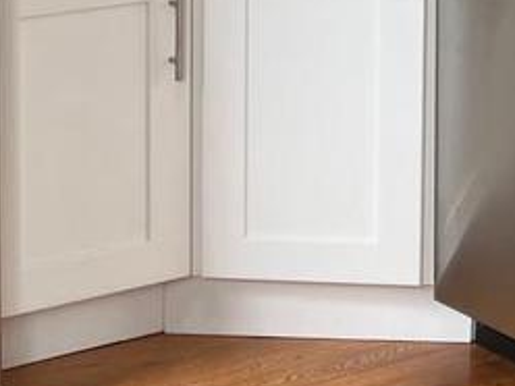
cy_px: -222
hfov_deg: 12.3
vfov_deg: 9.5
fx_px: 2247
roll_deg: -1.6
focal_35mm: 151
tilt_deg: -5.7
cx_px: 829
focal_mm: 5.1
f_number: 1.6
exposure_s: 1/152
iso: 64
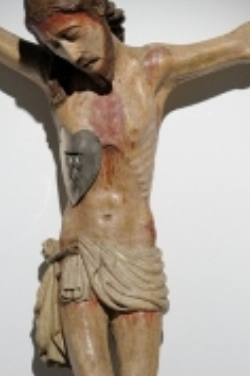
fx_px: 740
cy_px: 234
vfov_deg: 28.4
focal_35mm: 71
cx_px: 119
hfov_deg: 19.2
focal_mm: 28
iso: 400
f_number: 3.5
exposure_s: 1/40
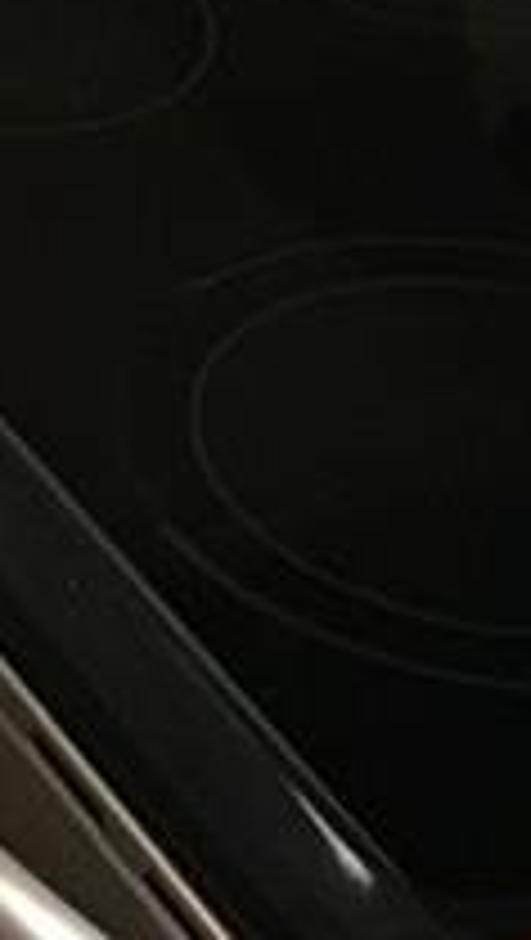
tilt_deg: -12.3
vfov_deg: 10.4
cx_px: -360
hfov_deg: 6.6
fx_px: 4518
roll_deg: -2.4
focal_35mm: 181
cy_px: -1255
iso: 200
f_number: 2.2
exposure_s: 1/24
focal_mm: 4.15
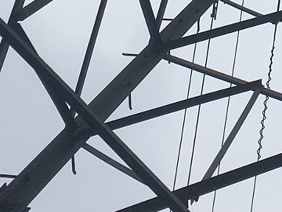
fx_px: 1051
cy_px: -170
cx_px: 371
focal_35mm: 129
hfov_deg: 14.6
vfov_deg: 10.8
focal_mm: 4.15
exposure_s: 1/761
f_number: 2.2
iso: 25
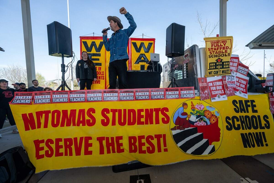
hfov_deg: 104.3
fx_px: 107
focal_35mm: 14
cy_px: 92
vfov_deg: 81.2
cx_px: 137
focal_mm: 14
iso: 400
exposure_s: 1/250
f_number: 7.1
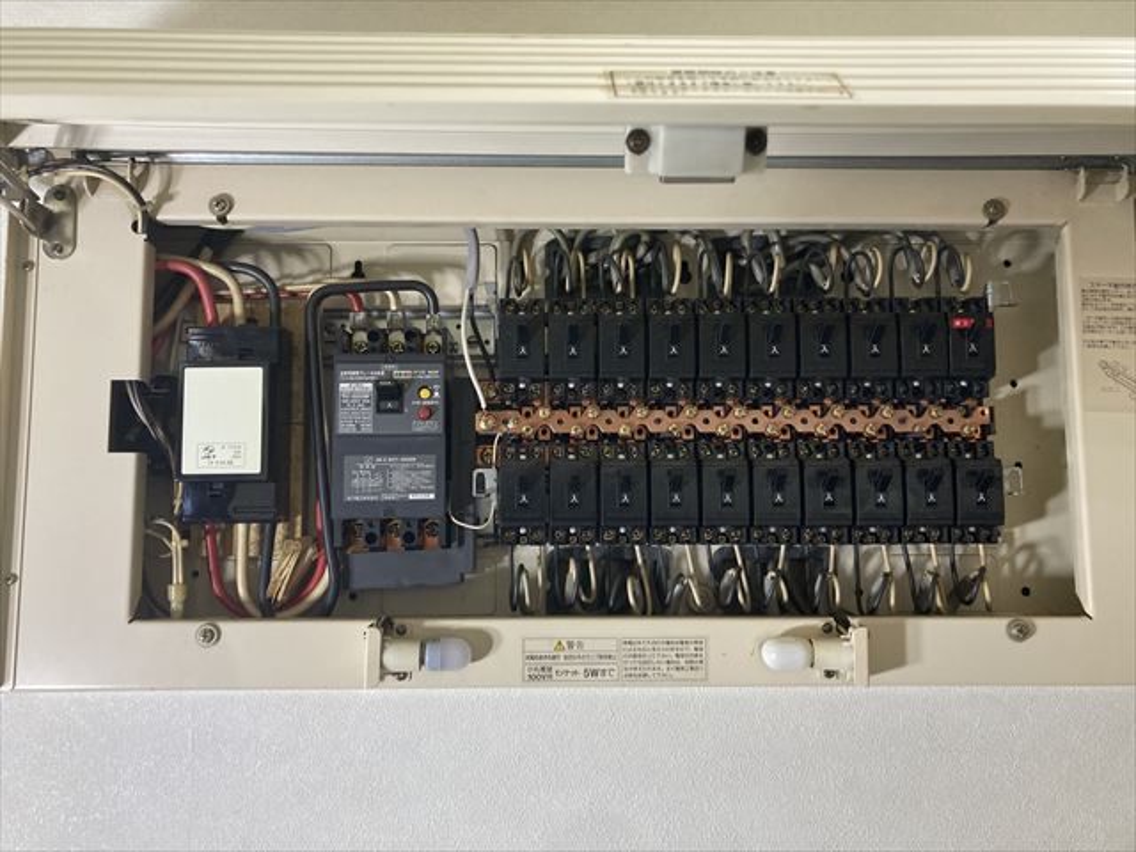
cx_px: 568
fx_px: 919
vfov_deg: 49.7
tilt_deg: +5.8
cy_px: 426
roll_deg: -1.0
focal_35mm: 28
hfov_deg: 63.4
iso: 80
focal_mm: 3.99
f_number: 1.8
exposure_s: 1/66
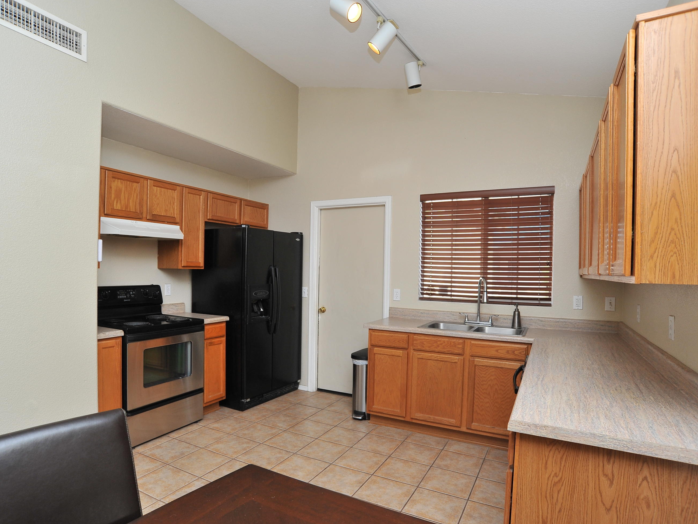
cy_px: 266
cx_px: 338
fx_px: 403
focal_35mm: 20
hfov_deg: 81.7
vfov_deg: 66.0
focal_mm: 18
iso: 640
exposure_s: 1/125
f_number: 8
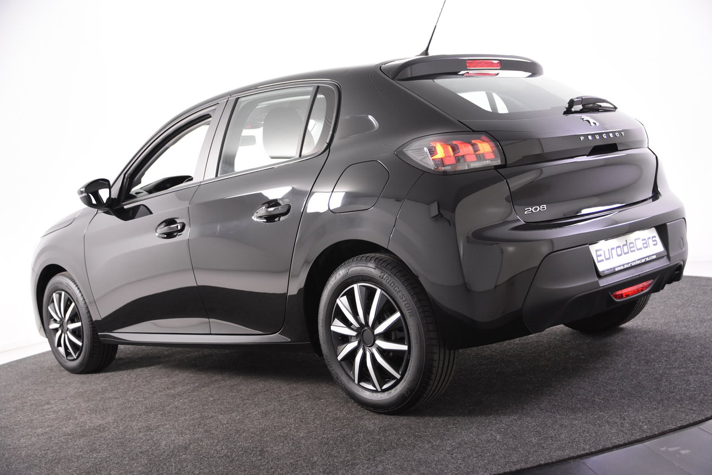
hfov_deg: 42.3
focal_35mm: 46
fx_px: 919
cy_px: 238
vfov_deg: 28.9
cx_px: 356
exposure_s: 1/60
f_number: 4
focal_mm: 31
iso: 1600
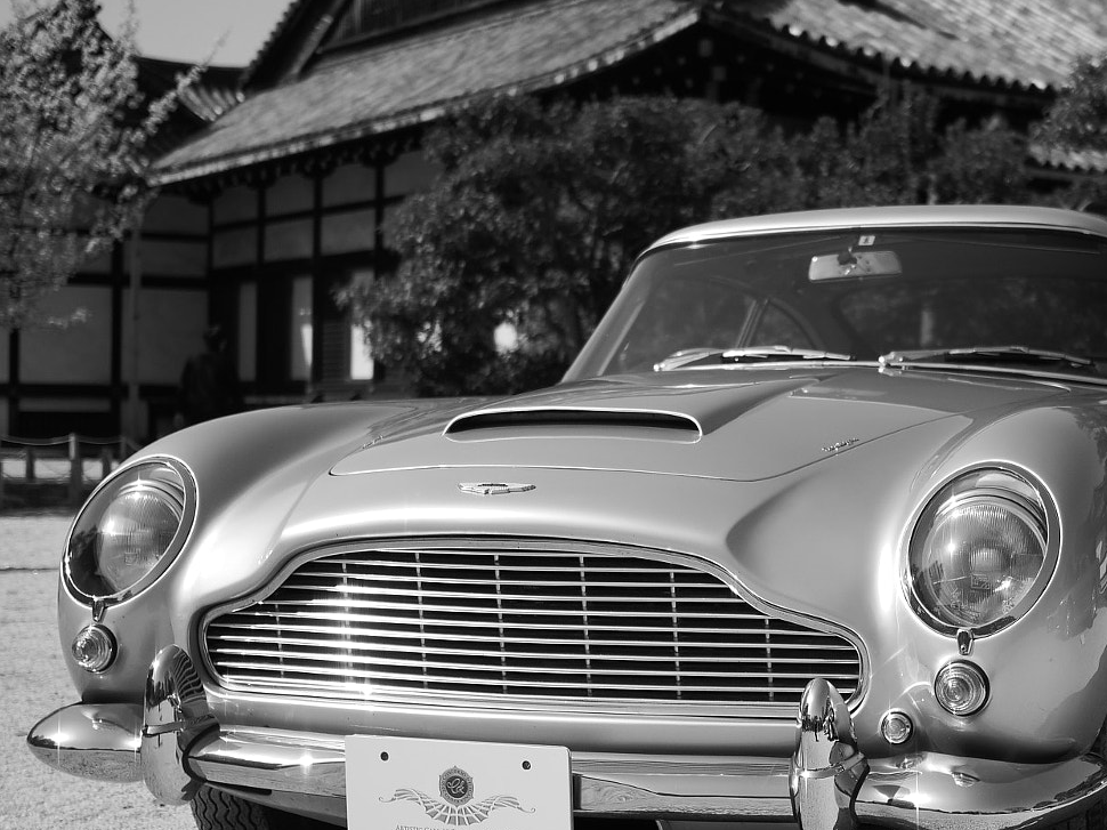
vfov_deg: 22.2
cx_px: 738
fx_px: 2110
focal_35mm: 66
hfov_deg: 29.2
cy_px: 370
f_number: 1.8
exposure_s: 1/8000
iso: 200
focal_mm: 20
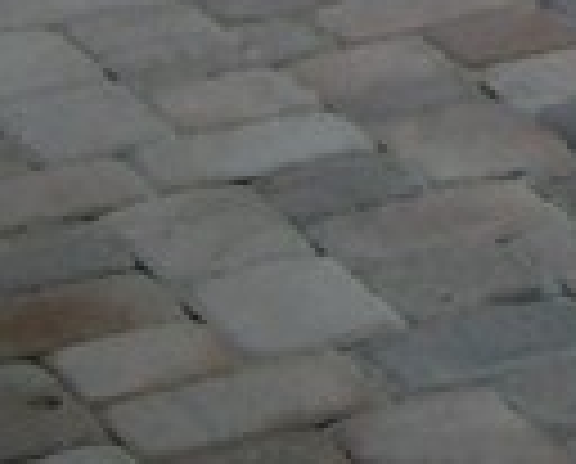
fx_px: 4665
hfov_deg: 6.6
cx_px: 1575
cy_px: -617
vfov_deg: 5.5
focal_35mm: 273
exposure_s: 1/400
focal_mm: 5.8
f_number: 4.3
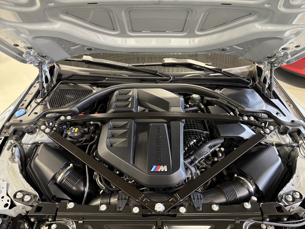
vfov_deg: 53.1
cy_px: 114
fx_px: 229
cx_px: 152
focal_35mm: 26
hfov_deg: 67.3
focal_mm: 5.96
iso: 500
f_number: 1.6
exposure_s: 1/41
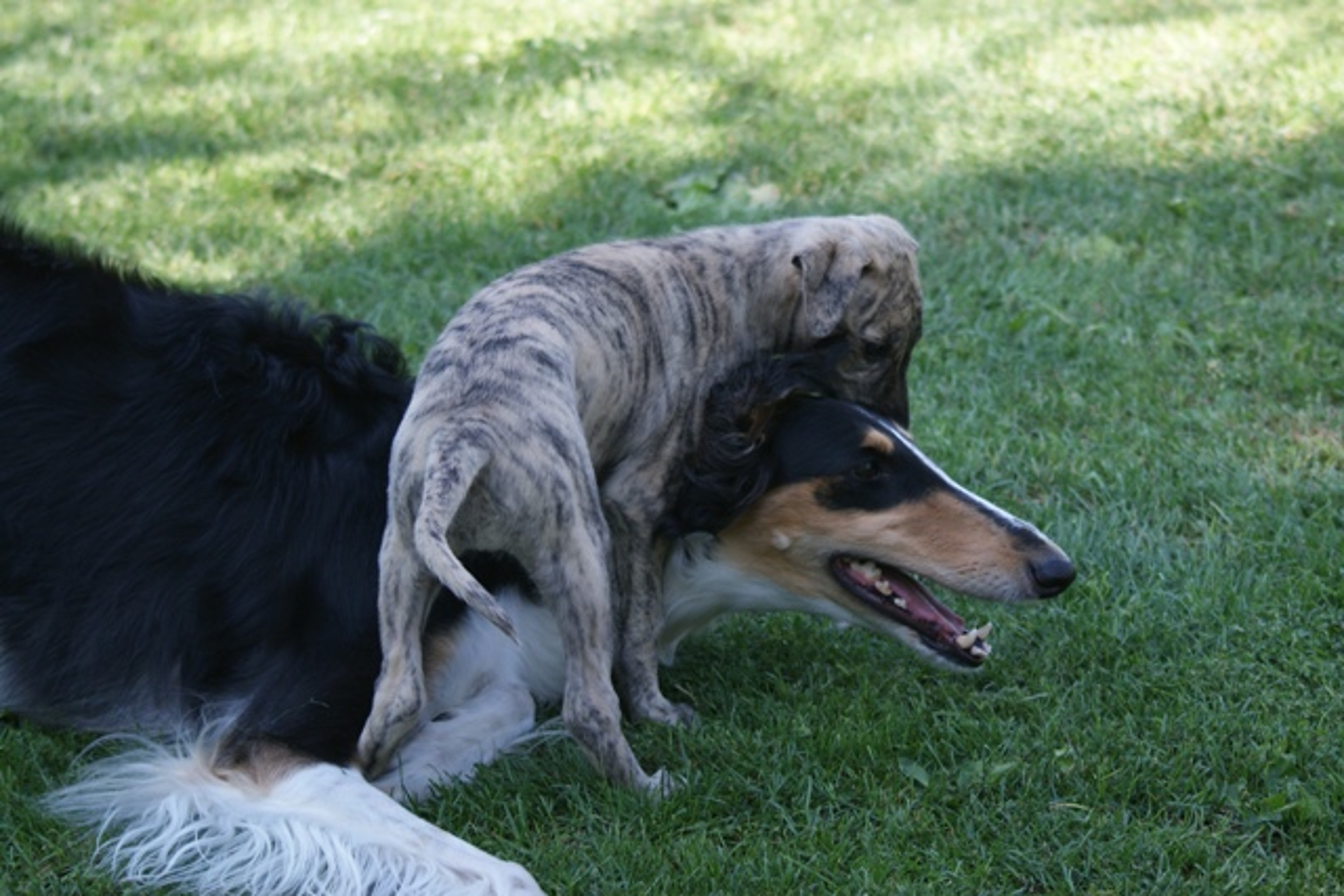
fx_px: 4201
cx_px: 672
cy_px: 448
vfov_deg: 12.2
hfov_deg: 18.2
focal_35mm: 112
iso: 125
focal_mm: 75
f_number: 4
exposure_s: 1/250
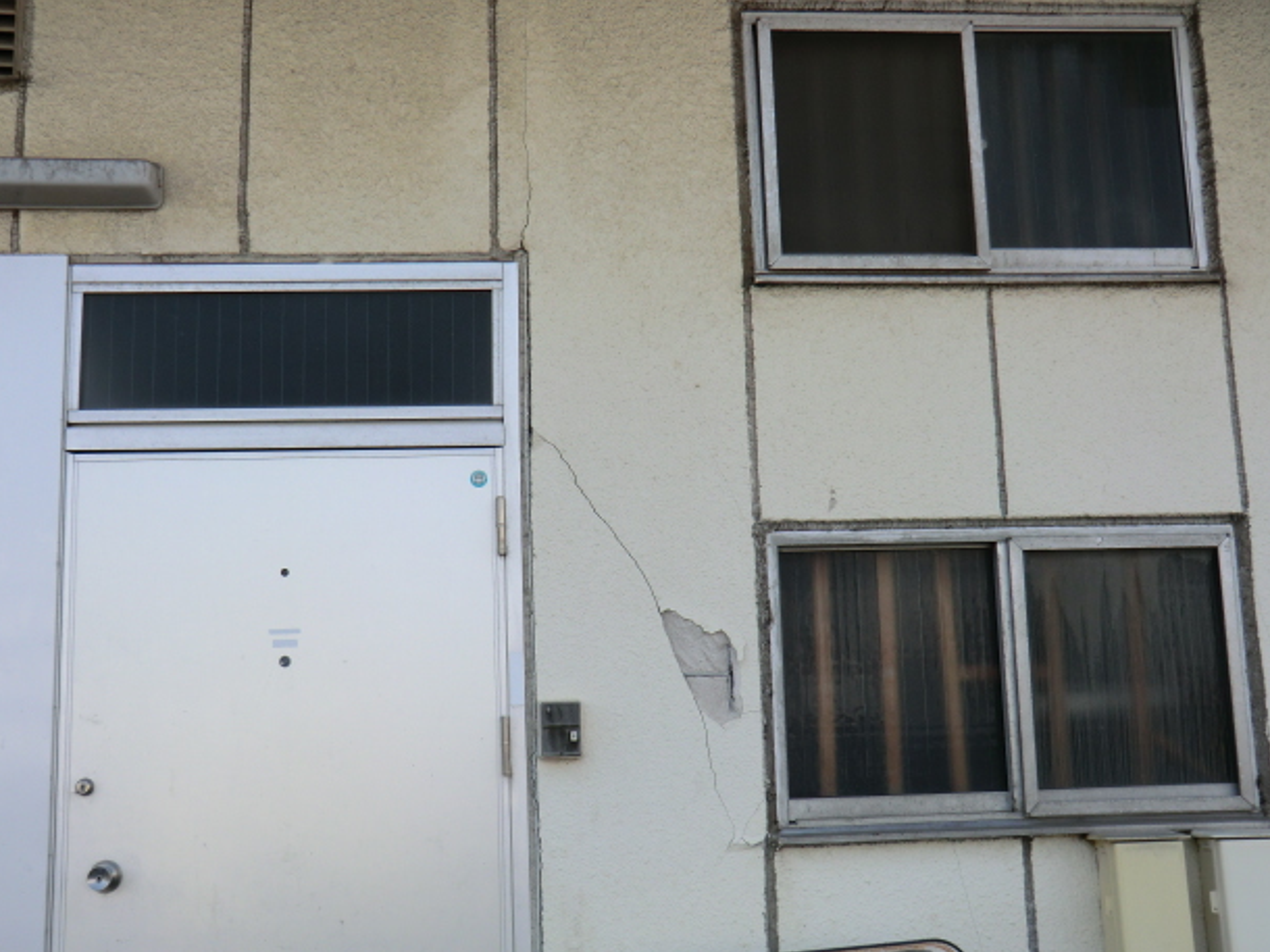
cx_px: 618
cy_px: 483
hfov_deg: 44.8
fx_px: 1540
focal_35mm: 42
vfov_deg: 34.3
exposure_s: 1/320
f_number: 3.8
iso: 64
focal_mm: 7.1
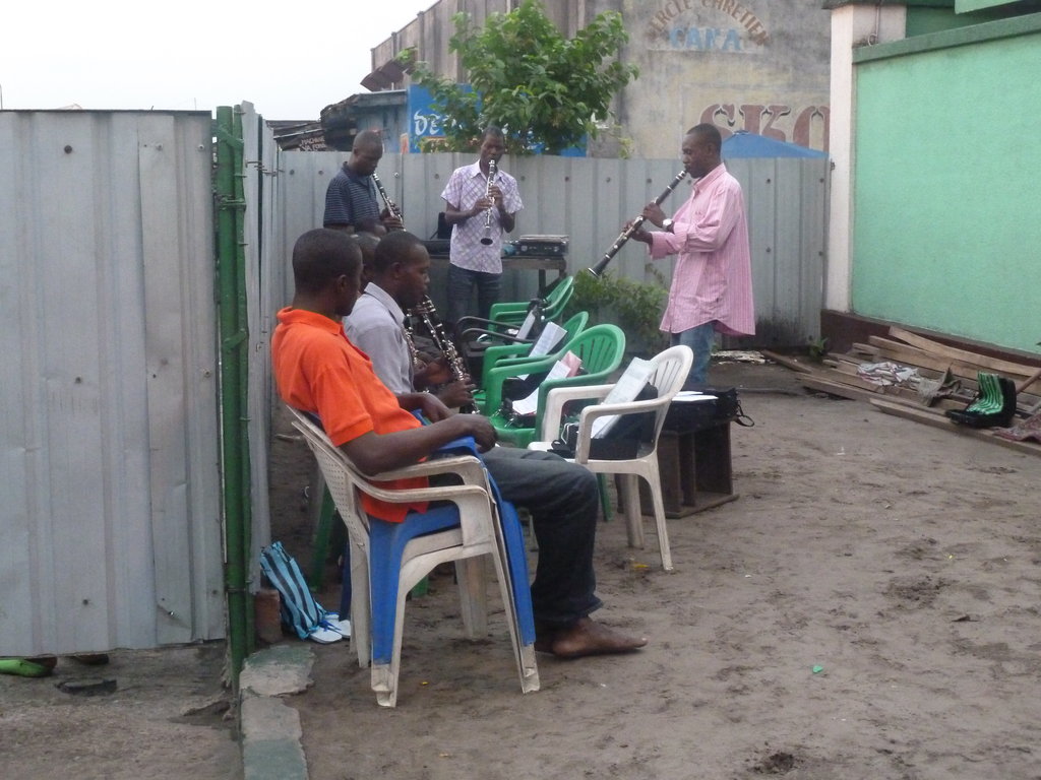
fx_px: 1443
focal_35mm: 48
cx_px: 520
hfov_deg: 39.7
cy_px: 390
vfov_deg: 30.3
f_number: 3.8
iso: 800
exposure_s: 1/25
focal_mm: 7.9
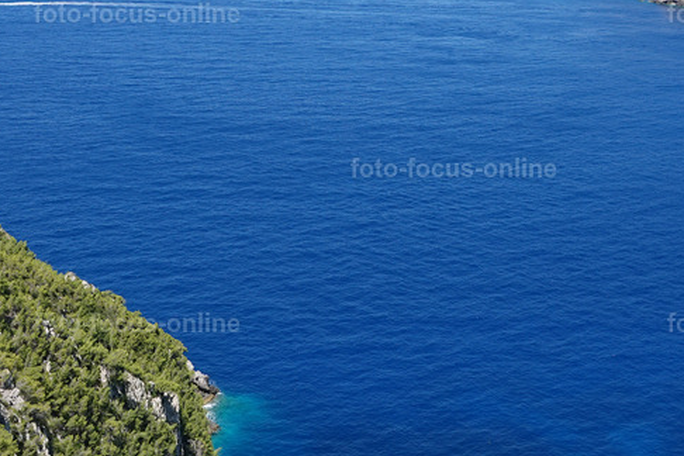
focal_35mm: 59
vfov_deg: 22.9
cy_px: 137
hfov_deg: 33.9
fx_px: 1121
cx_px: 395
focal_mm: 10.18
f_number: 4
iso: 100
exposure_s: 1/640
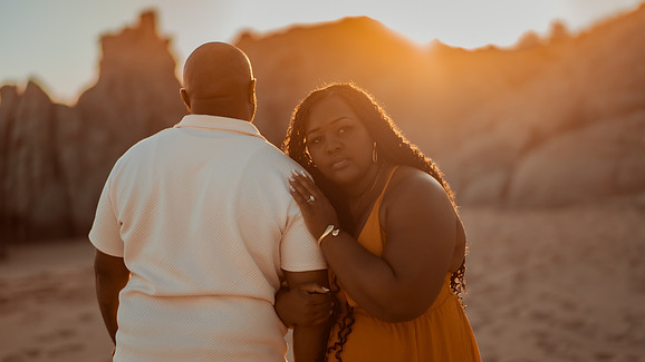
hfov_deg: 34.4
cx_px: 322
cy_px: 211
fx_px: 1043
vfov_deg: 19.7
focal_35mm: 61
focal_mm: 58
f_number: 1.4
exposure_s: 1/4000
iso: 100
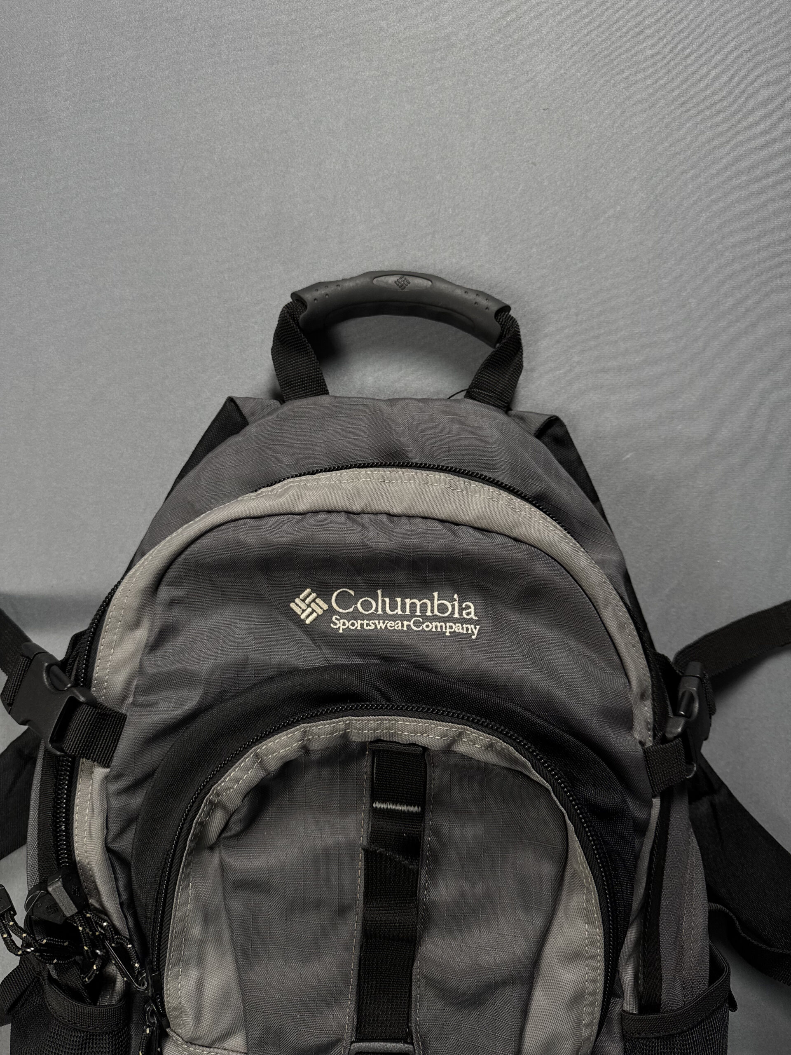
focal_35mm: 24
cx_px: 396
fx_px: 731
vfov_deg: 71.6
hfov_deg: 56.8
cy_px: 528
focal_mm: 6.76
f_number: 1.78
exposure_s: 1/60
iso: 160
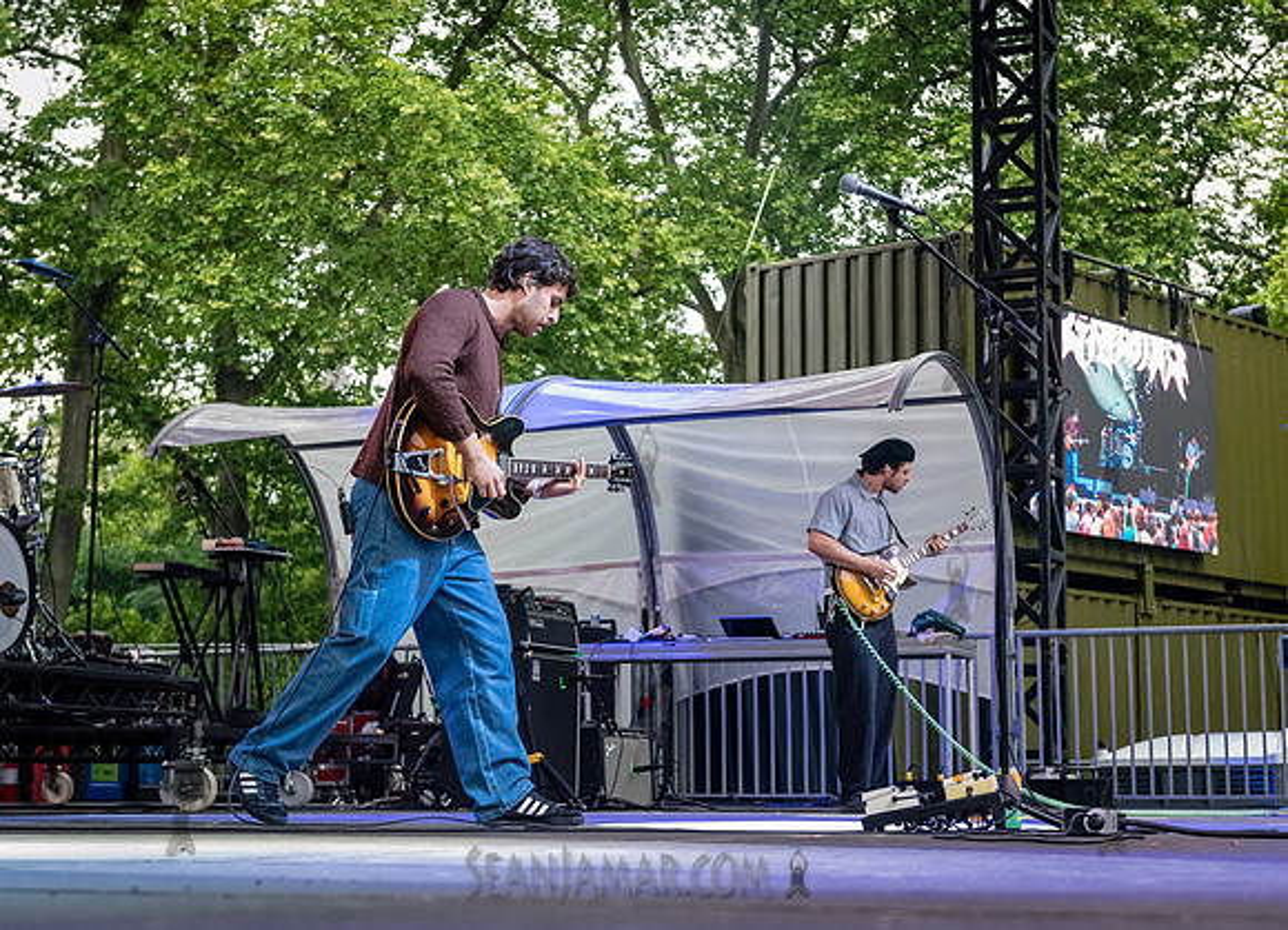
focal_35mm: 68
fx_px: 2488
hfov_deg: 29.0
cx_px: 615
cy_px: 456
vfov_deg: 21.2
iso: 3200
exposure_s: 1/320
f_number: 4.5
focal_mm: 56
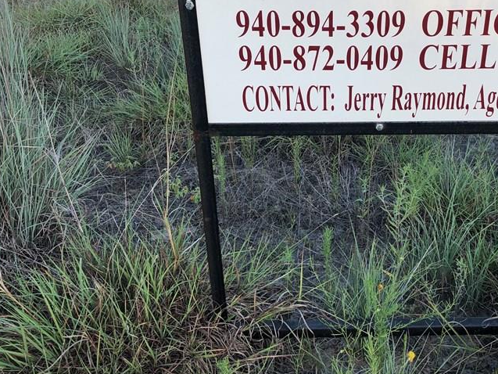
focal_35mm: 45
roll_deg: +0.5
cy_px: 130
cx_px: 341
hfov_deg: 41.4
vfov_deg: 32.0
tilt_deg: -27.5
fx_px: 648
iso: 20
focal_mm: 3.99
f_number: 1.8
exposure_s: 1/217
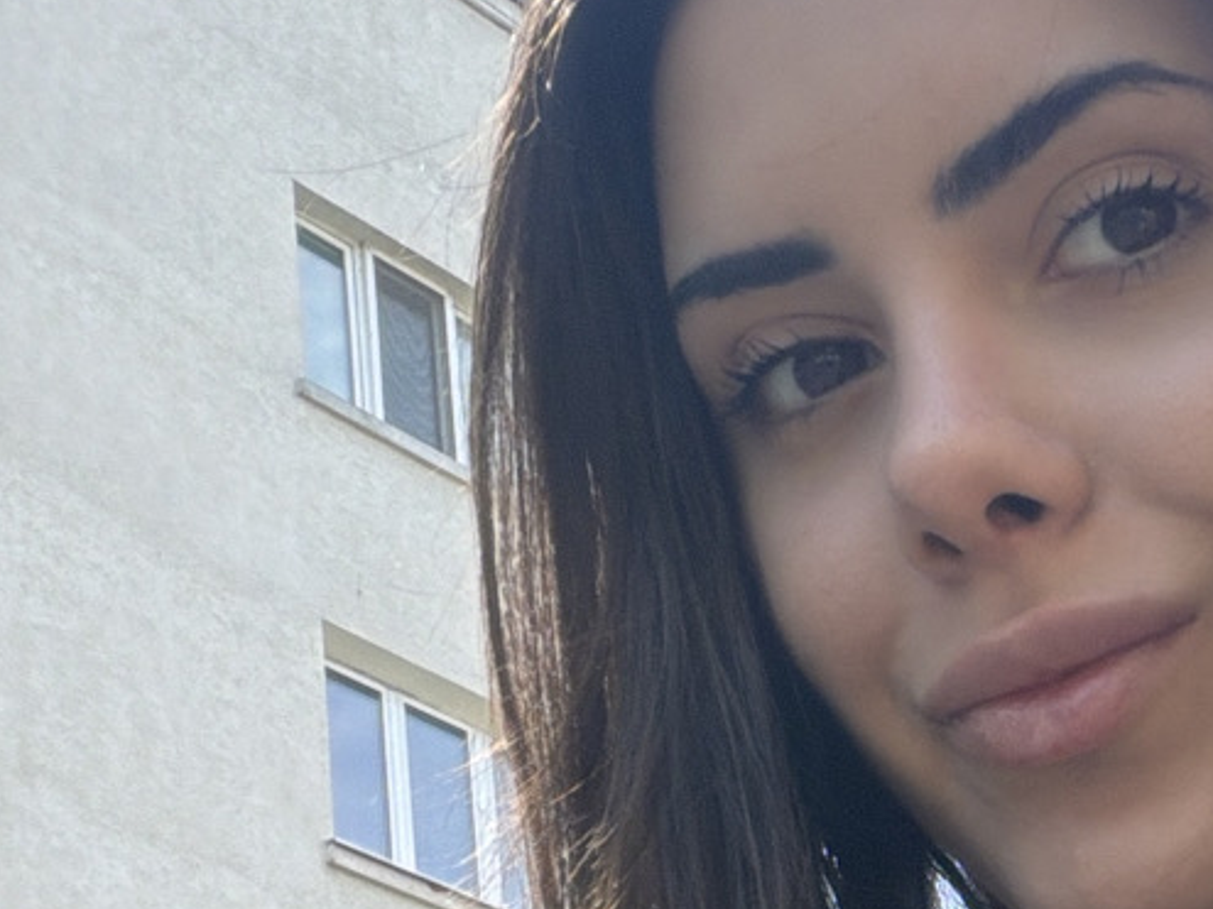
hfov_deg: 19.9
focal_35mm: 93
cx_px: 1431
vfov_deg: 15.1
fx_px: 3258
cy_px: 1193
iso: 50
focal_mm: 2.71
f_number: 1.9
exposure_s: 1/203
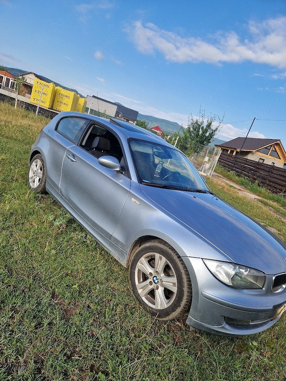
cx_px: 143
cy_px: 190
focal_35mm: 23
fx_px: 253
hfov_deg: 58.9
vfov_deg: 73.9
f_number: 1.8
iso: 50
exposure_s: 1/1000
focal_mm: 5.4
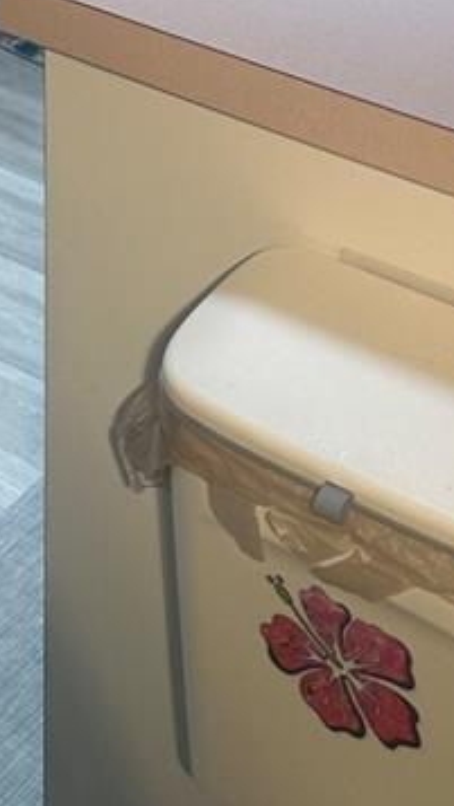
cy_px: -470
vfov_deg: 20.1
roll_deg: +0.1
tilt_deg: -9.6
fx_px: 1882
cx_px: -158
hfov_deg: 13.2
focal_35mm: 88
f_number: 1.78
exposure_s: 1/120
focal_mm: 6.86
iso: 80
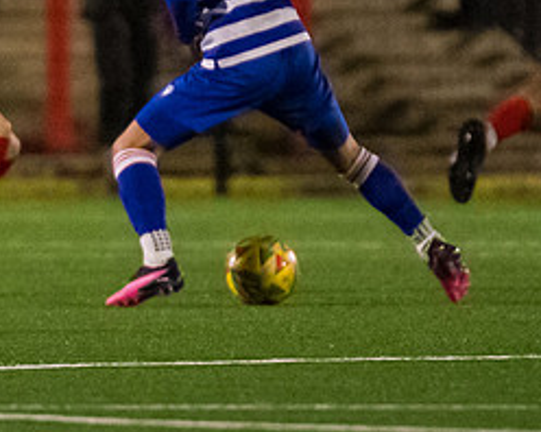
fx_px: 24638
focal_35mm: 1540
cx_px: 7
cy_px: 89
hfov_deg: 1.3
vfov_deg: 1.0
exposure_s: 1/1000
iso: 8000
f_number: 2.8
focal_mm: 300
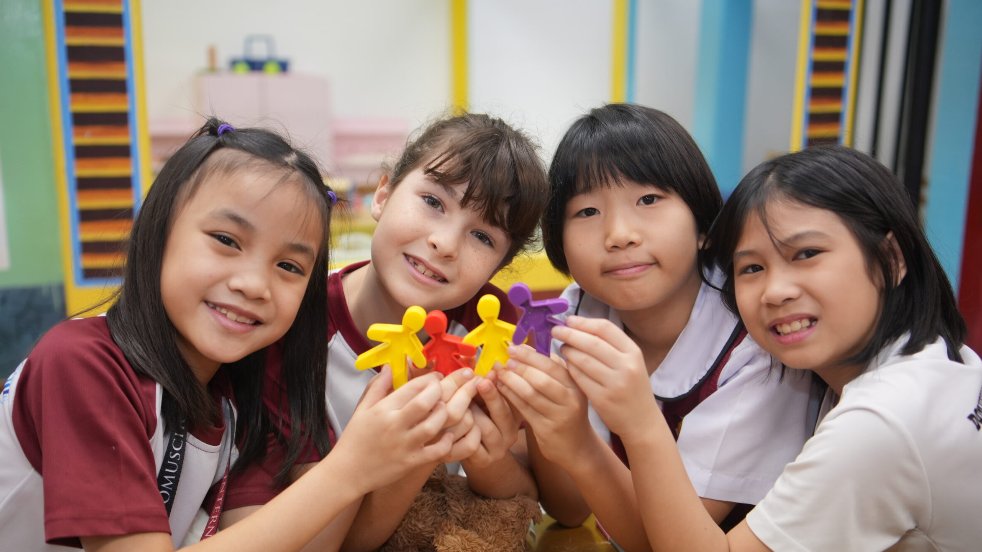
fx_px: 1042
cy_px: 333
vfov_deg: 29.6
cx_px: 494
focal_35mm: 40
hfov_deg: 50.5
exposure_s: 1/200
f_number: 2.2
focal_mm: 35
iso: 1000
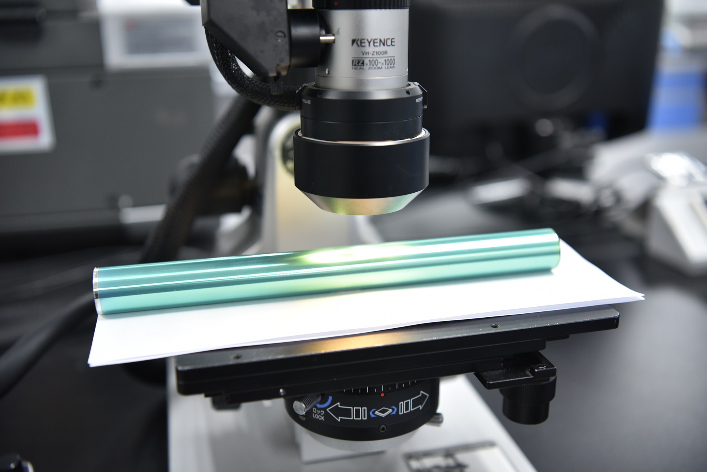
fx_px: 747
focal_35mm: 38
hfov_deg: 50.7
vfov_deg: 35.1
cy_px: 236
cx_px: 354
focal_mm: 38
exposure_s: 1/30
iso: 640
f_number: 2.8
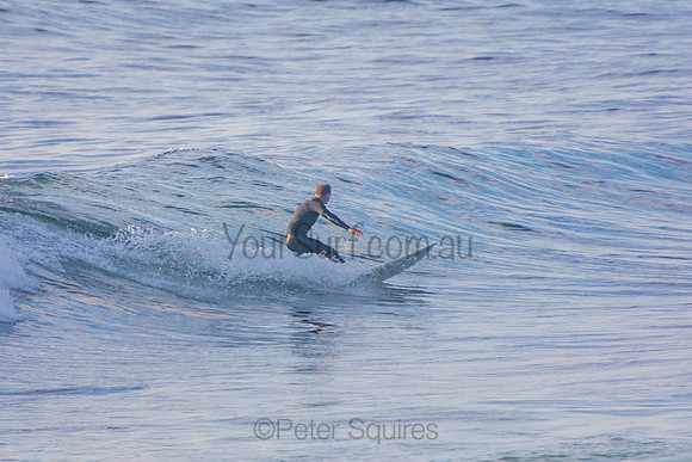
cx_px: 346
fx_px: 11946
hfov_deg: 3.3
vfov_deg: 2.2
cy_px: 231
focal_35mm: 621
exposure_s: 1/1250
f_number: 5.6
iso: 360
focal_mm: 400
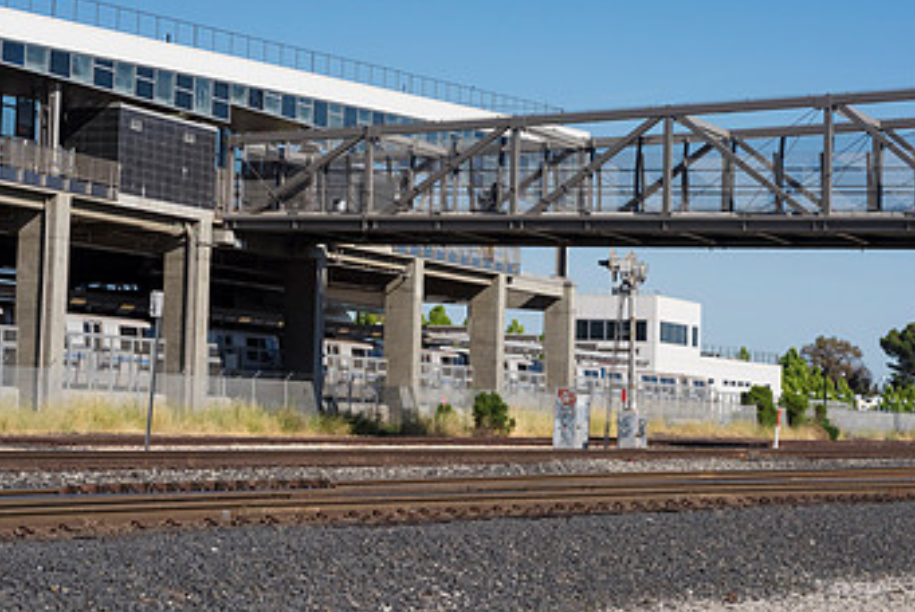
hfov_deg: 20.0
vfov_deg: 13.4
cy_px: 200
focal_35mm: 102
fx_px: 2595
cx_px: 462
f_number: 8
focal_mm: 60
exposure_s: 1/2000
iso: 400
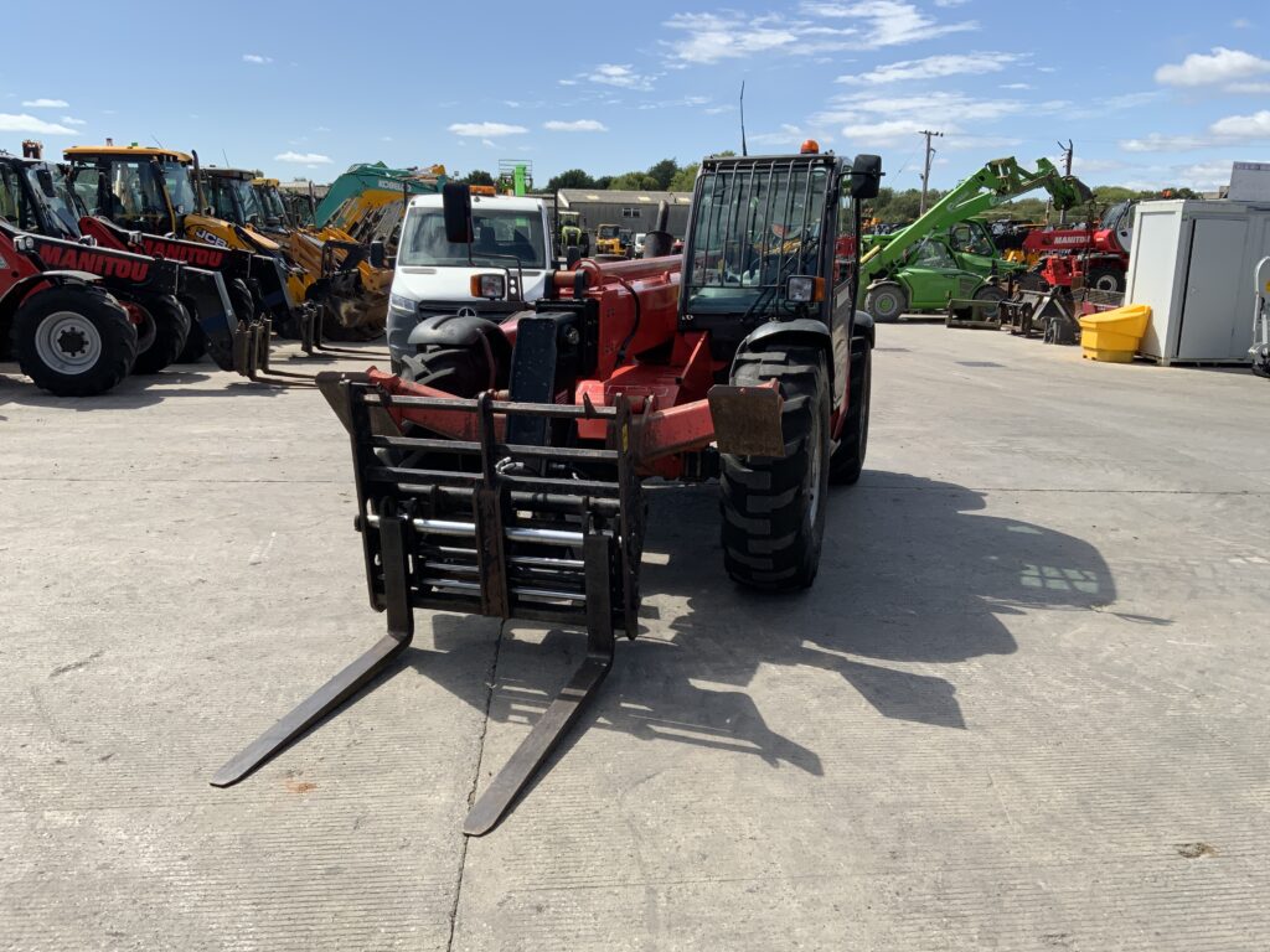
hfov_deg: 61.7
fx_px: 1064
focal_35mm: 29
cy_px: 476
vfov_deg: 48.2
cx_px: 635
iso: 16
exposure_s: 1/1848
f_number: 1.8
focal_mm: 3
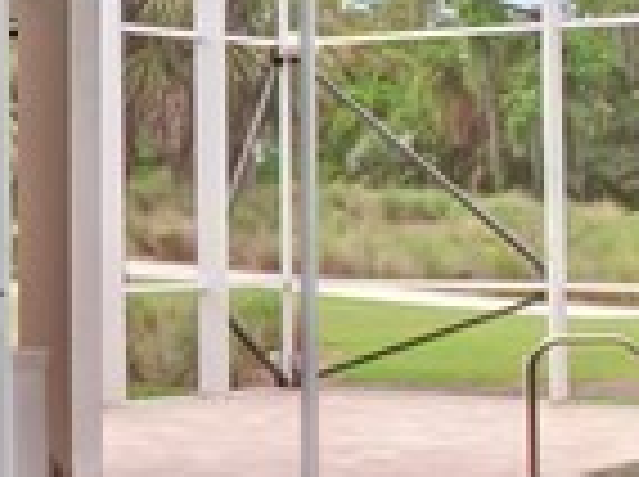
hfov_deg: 15.3
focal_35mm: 101
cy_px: 261
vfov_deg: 14.6
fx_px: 1861
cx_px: -680
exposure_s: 1/6
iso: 200
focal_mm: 7
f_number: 7.1
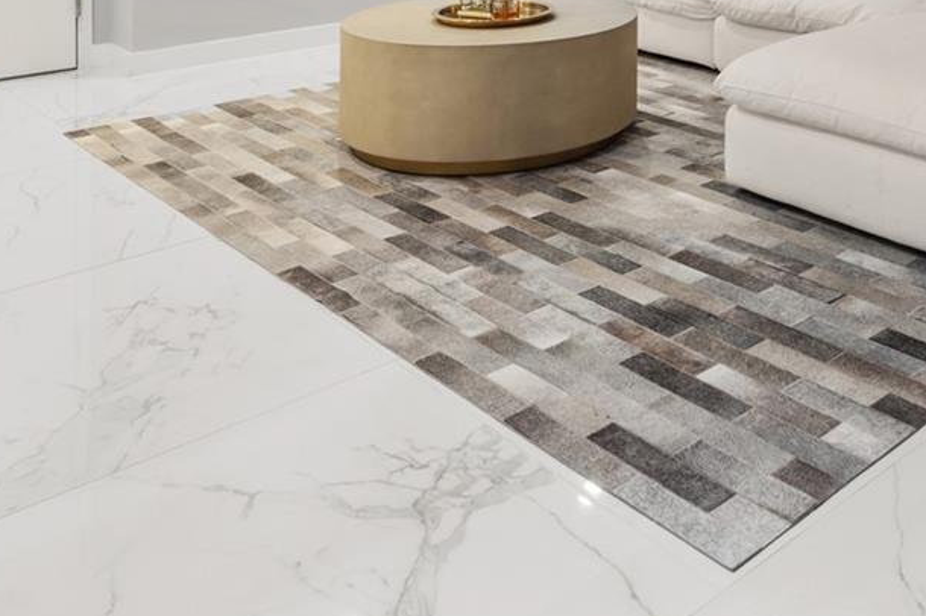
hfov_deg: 43.1
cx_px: 806
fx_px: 1080
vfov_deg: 27.0
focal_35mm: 42
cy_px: -179
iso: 250
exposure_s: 1
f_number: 13
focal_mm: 16
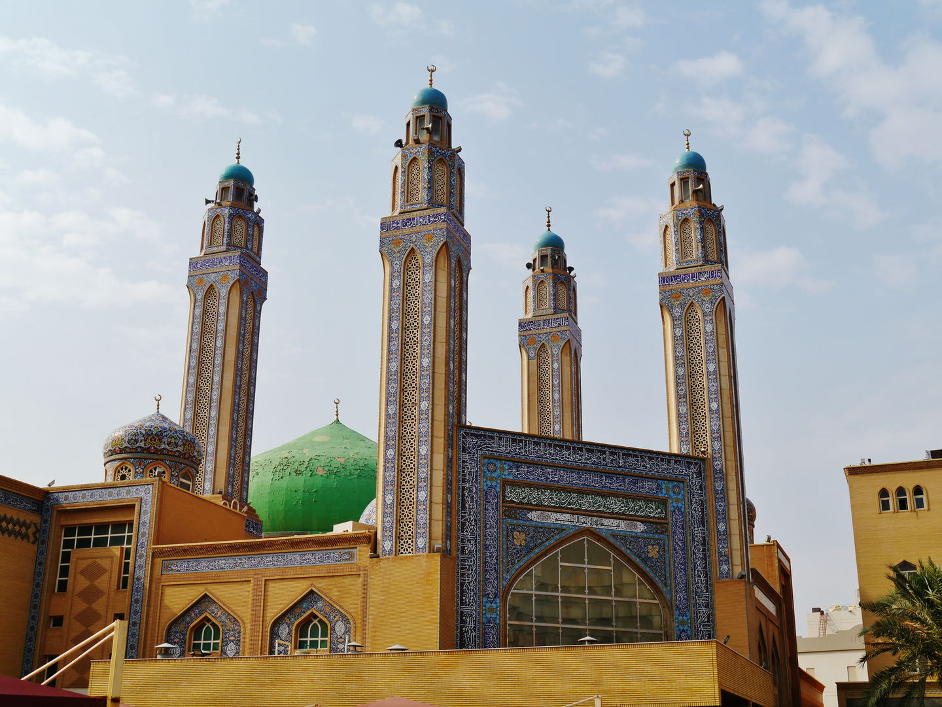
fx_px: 1198
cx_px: 471
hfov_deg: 42.9
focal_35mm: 44
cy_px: 354
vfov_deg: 32.9
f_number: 9
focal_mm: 22
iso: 160
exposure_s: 1/500
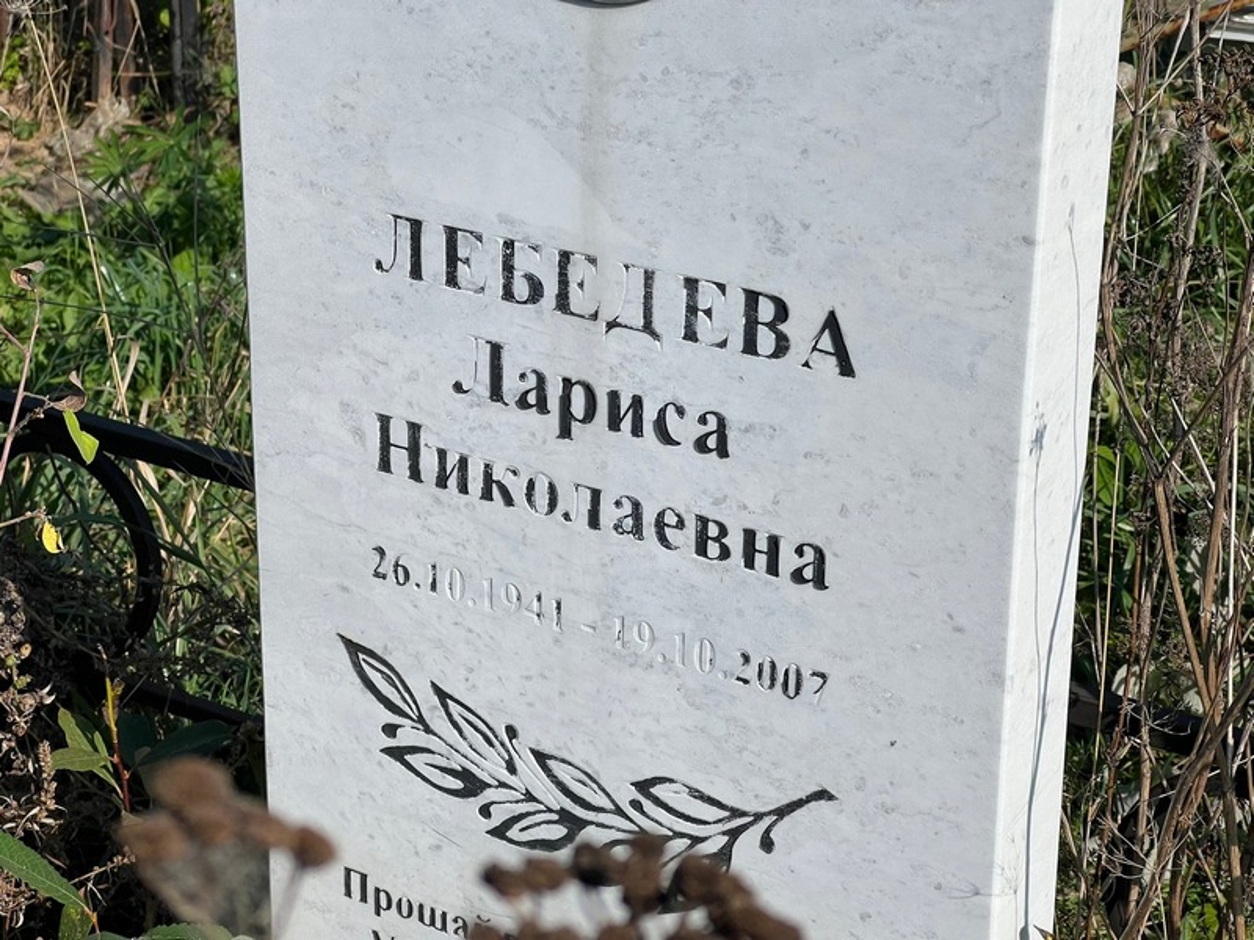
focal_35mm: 77
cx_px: 627
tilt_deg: -20.2
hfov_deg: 25.3
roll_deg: +0.2
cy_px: 470
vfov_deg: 19.1
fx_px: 2789
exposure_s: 1/1553
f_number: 2.8
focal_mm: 9
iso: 32
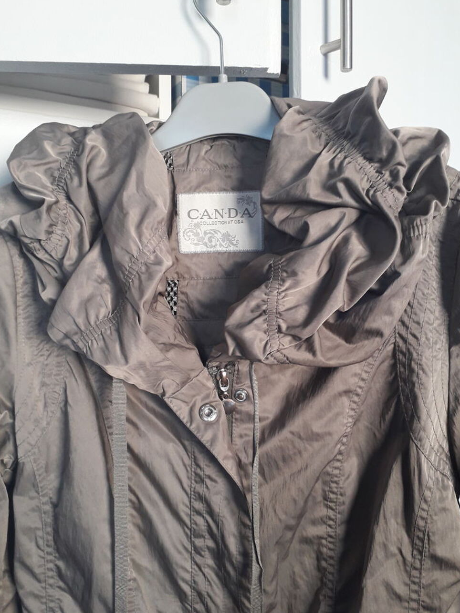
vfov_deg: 63.4
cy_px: 313
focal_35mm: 28
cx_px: 235
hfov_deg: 49.7
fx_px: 496
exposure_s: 1/50
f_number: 1.9
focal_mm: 3.6
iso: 100
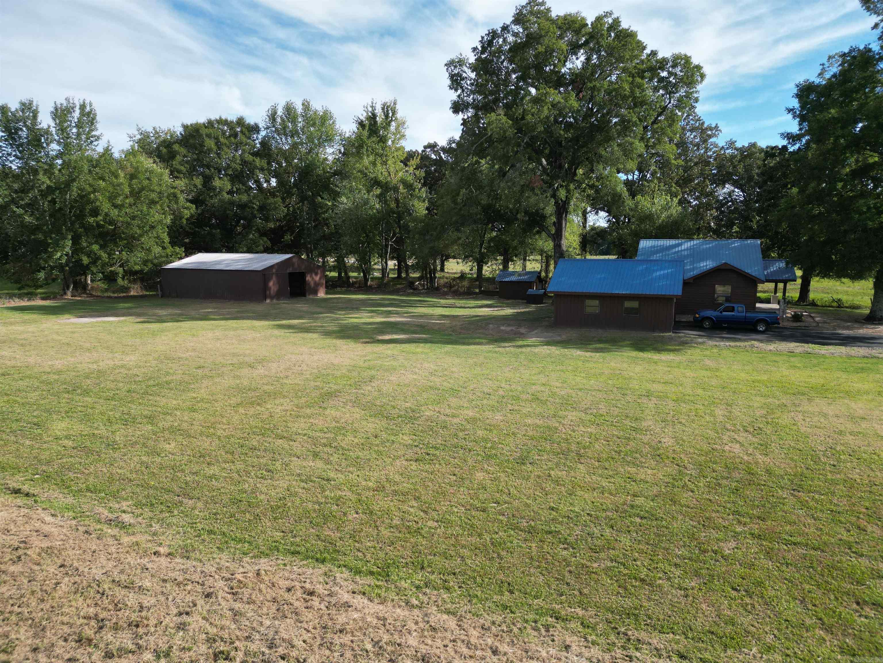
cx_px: 442
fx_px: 612
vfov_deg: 56.8
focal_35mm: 24
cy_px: 332
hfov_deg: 71.6
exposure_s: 1/2500
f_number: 1.7
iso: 150
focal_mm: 6.72
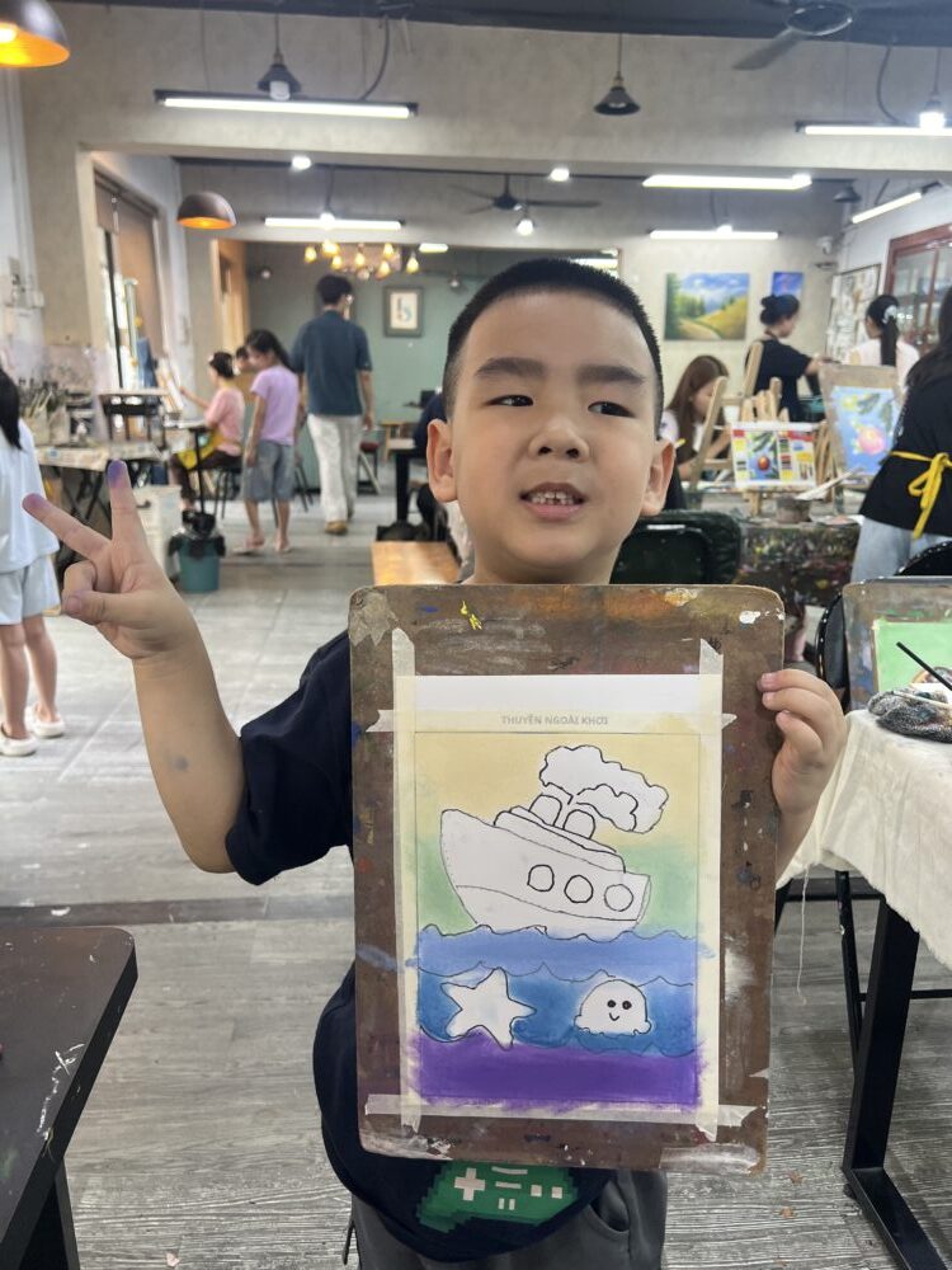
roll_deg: -1.3
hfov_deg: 53.1
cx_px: 476
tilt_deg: -16.5
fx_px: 953
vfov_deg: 67.3
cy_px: 635
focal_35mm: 26
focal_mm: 5.7
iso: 125
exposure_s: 1/100
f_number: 1.5
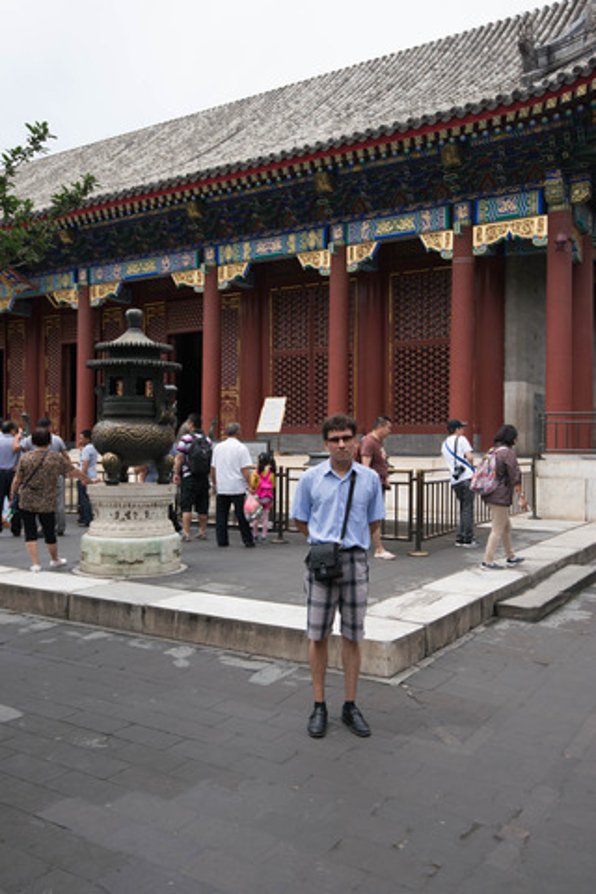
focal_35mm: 31
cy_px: 447
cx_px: 298
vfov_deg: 60.3
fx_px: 770
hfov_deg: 42.3
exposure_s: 1/750
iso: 200
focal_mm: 31
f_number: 5.6
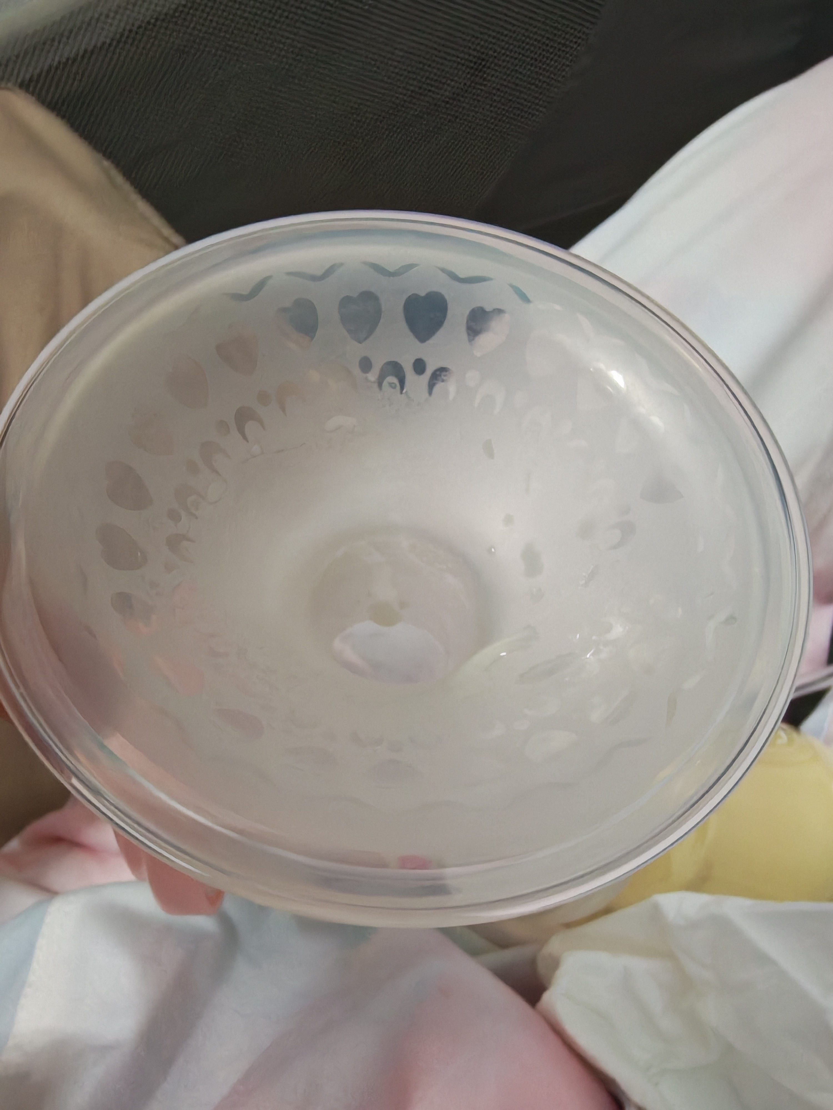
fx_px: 770
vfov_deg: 71.6
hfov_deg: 56.8
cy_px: 555
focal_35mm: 24
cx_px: 416
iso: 1000
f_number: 2.2
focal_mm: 1.96
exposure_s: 1/50
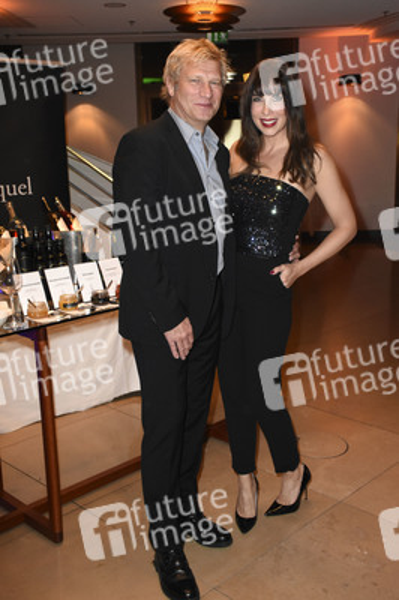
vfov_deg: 49.6
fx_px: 649
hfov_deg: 34.2
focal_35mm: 39
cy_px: 300
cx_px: 200
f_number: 6.3
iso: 2500
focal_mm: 26
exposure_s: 1/160
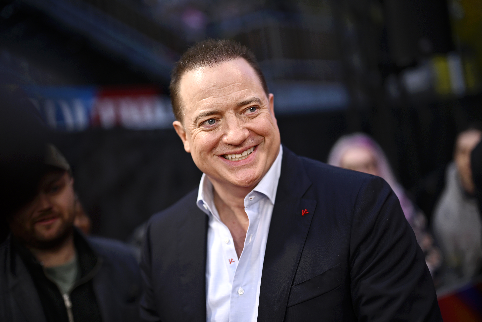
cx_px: 241
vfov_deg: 27.0
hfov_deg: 39.6
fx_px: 669
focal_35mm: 50
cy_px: 161
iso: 160
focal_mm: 50
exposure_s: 1/500
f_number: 1.2
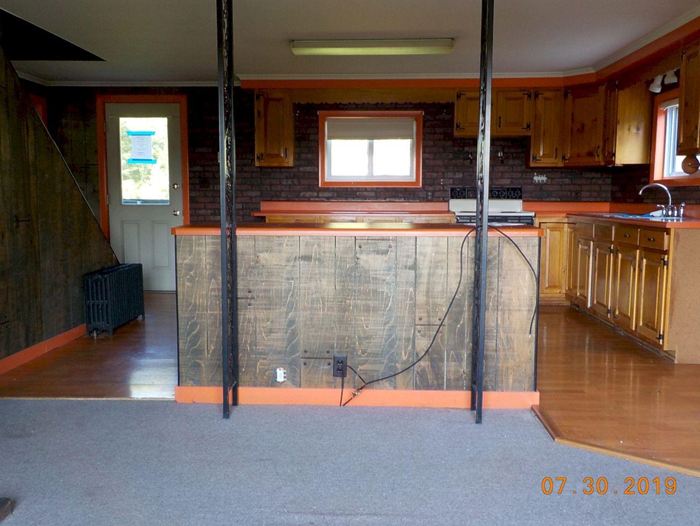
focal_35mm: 31
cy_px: 271
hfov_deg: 58.3
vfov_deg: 45.4
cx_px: 347
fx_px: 627
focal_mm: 4.1
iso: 180
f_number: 3.3
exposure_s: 1/30
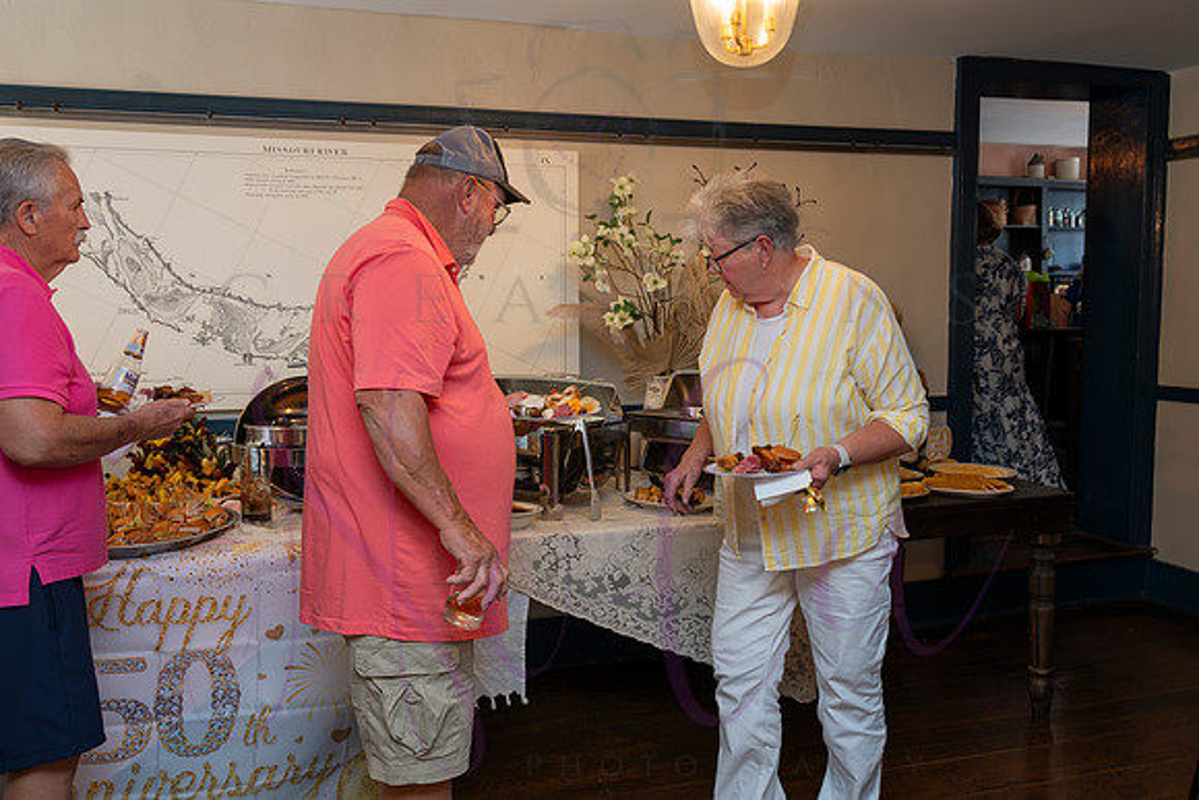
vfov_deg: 42.8
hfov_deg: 60.8
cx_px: 616
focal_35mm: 31
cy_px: 389
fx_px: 1022
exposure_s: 1/60
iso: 800
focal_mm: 28.5
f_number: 6.3
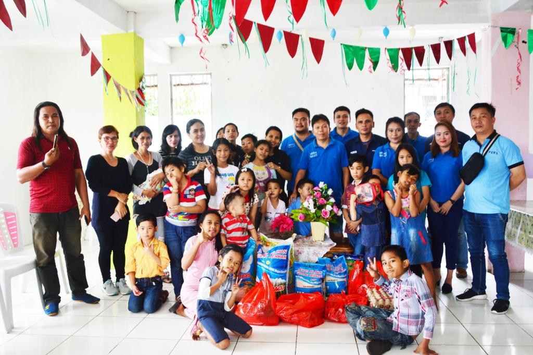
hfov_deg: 59.5
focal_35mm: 32
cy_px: 178
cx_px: 266
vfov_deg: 41.6
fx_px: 466
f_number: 5
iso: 800
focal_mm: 21
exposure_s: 1/100
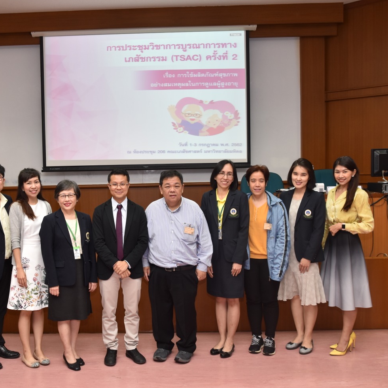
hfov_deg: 42.2
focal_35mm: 39
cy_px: 197
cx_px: 128
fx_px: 495
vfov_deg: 42.8
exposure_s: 1/80
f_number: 5
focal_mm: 20
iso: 400
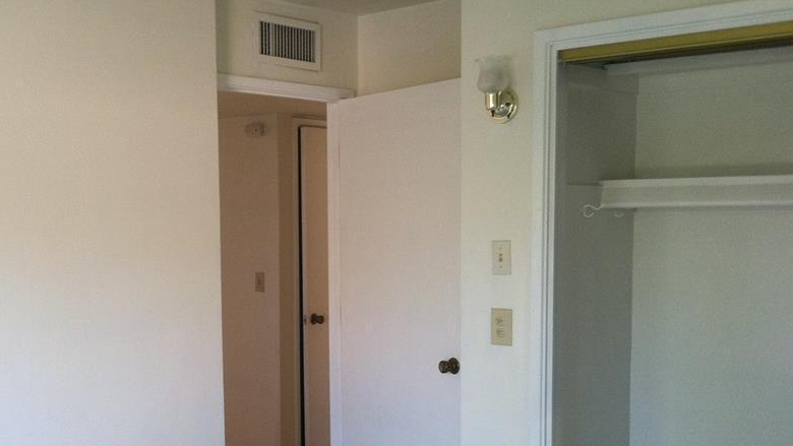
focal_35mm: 50
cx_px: 276
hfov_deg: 40.9
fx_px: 1052
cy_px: 313
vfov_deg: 23.8
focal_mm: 3.85
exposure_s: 1/25
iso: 100
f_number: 2.8
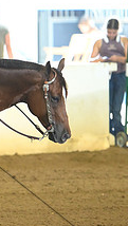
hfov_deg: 1.6
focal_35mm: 785
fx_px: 4718
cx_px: -107
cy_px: 81
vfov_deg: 2.7
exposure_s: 1/294
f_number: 2.8
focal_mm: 185
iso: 2000
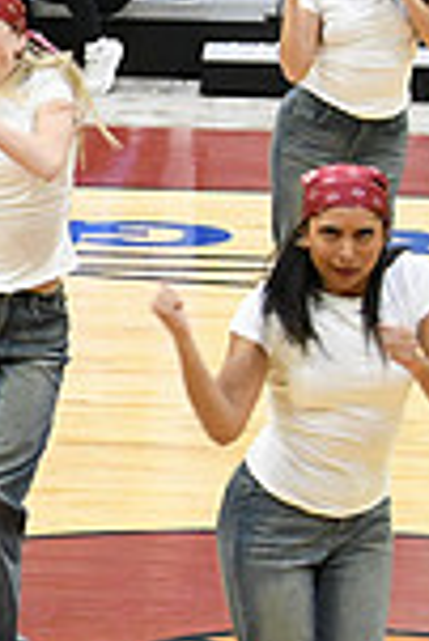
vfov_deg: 5.1
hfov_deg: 3.4
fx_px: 7187
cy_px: 342
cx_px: -786
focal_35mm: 403
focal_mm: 70
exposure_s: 1/250
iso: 5000
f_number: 4
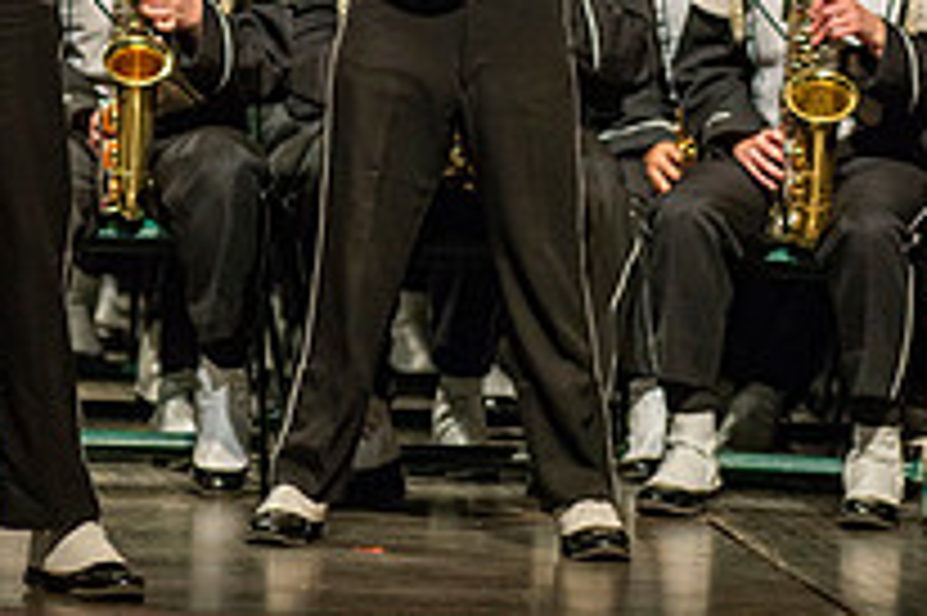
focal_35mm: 654
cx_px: 434
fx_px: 16827
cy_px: -256
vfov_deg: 2.1
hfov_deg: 3.2
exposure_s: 1/500
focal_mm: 300
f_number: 2.8
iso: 3200
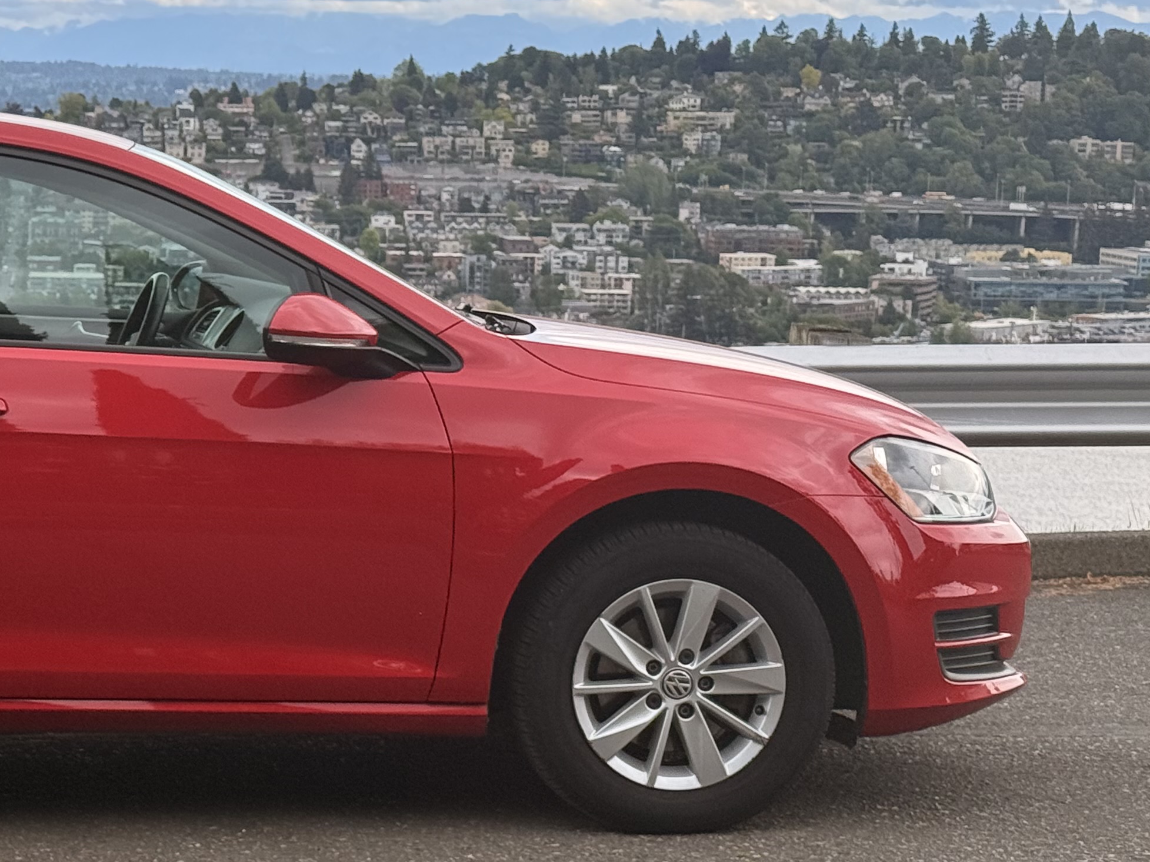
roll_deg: -1.1
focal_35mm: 99
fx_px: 3289
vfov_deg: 14.9
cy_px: 460
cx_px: -24
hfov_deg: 19.2
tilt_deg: -6.8
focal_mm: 6.76
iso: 64
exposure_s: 1/2667
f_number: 1.78
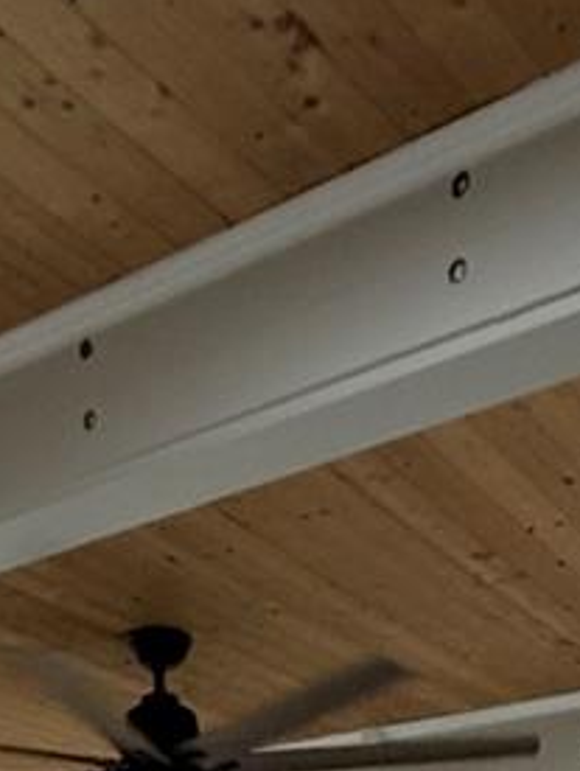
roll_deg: -0.7
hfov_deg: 24.1
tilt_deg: -16.4
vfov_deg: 19.4
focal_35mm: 61
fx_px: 1360
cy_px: 1517
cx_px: 247
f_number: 2.2
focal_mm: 2.22
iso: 250
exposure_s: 1/120
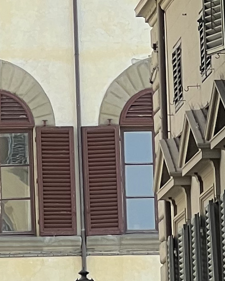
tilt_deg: +7.3
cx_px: -260
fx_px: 4018
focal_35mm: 483
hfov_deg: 3.2
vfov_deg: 4.0
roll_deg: +2.0
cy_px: 92
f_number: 2.8
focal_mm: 9
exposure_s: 1/401
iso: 32
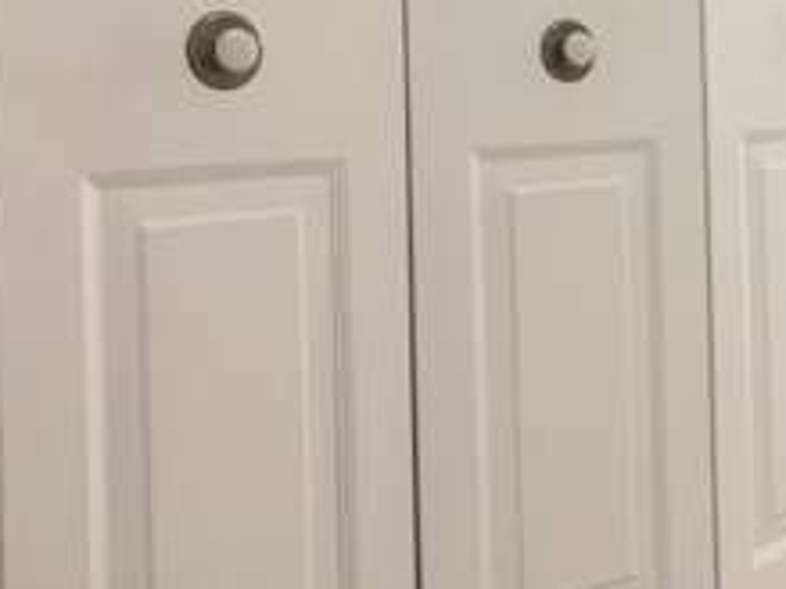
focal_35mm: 57
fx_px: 1294
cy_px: 66
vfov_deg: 24.9
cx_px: 840
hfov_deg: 30.6
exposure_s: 1/60
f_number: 1.8
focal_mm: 4.25
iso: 250
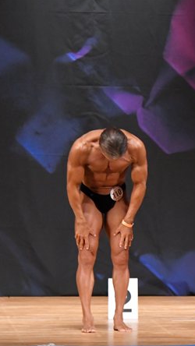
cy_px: 198
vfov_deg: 7.0
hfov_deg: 4.0
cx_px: 234
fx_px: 2820
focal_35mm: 307
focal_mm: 112
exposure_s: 1/400
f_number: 5.6
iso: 6400
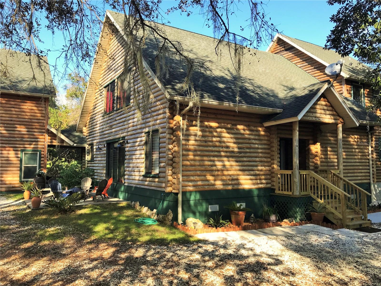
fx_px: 308
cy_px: 143
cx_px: 190
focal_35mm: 28
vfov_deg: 49.7
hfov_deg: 63.4
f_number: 1.8
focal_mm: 3.99
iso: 20
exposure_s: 1/630
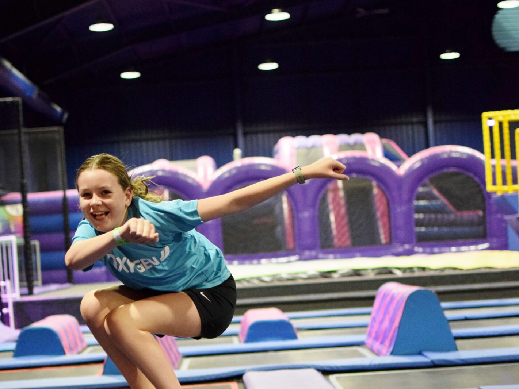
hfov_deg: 25.4
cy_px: 353
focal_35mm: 77
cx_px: 259
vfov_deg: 18.9
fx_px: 1151
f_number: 2
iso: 3200
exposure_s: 1/250
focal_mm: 35
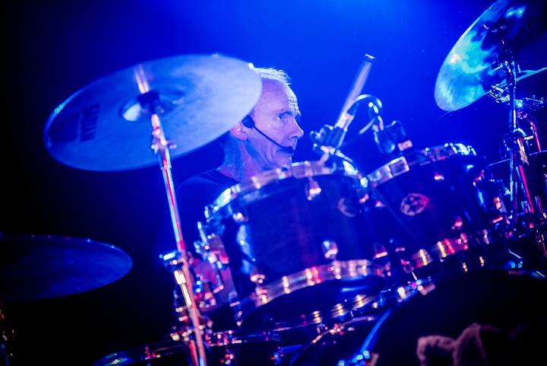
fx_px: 2128
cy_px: 183
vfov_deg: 9.8
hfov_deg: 14.6
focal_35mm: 140
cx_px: 274
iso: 4000
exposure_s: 1/100
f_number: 2.8
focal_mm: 140
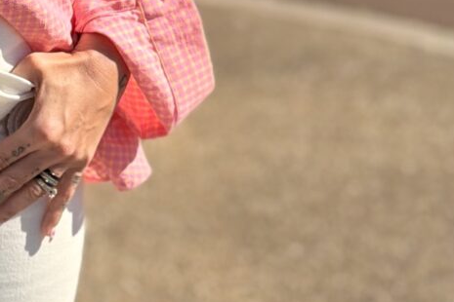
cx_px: -47
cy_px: 65
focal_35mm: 110
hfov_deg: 17.9
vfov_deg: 12.4
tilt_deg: -12.7
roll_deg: +1.4
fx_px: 1387
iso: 80
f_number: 1.78
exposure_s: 1/6711
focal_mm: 6.76
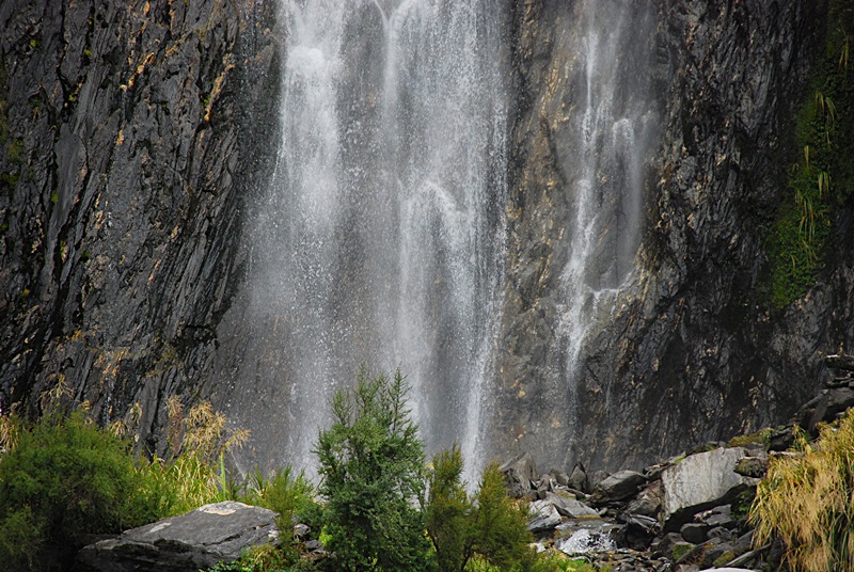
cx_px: 427
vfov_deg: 6.8
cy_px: 286
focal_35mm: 202
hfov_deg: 10.1
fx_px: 4811
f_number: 5.6
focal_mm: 135
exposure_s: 1/500
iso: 400
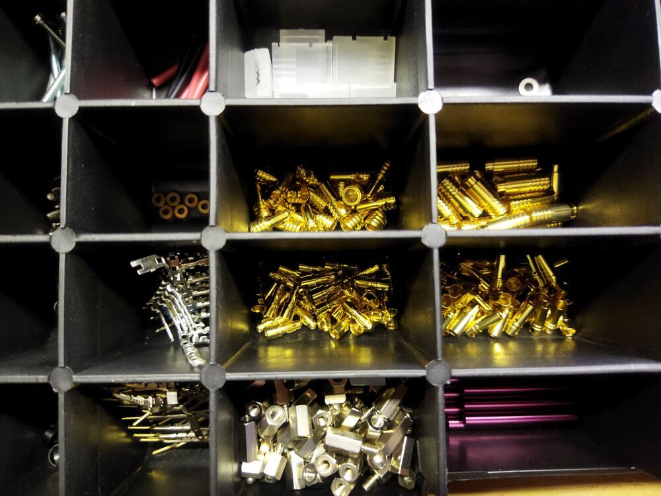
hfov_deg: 65.3
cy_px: 248
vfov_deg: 51.4
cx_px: 330
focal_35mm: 27
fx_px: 516
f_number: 1.79
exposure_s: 1/25
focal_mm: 4.71
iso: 331
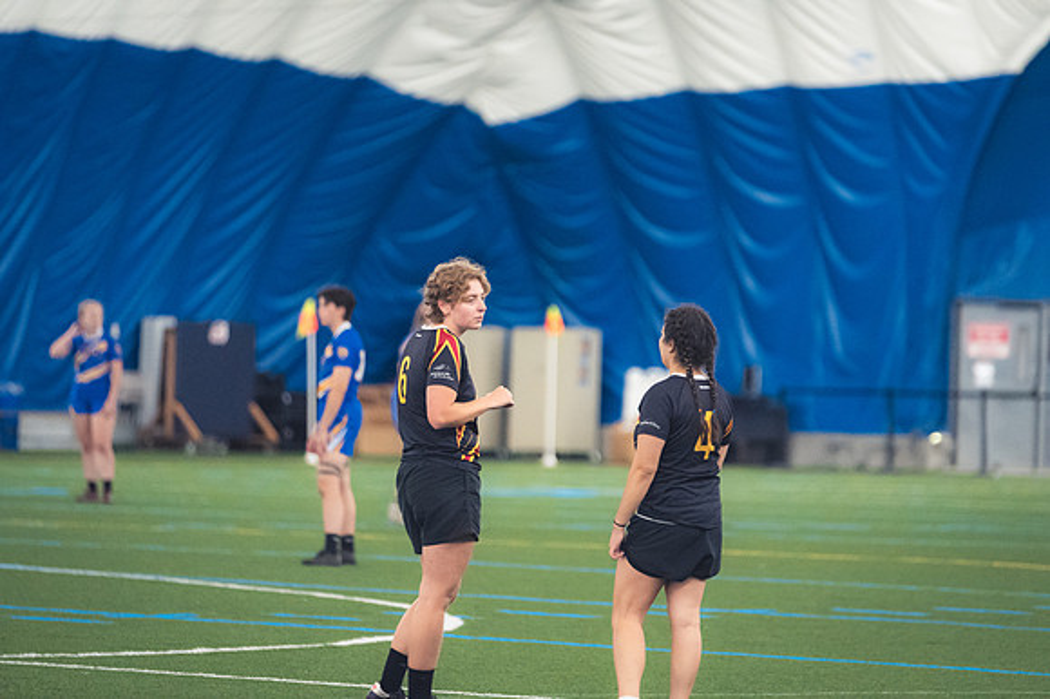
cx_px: 525
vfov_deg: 4.6
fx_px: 8745
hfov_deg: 6.9
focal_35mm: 300
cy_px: 350
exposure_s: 1/320
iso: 5000
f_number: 2.8
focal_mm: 200
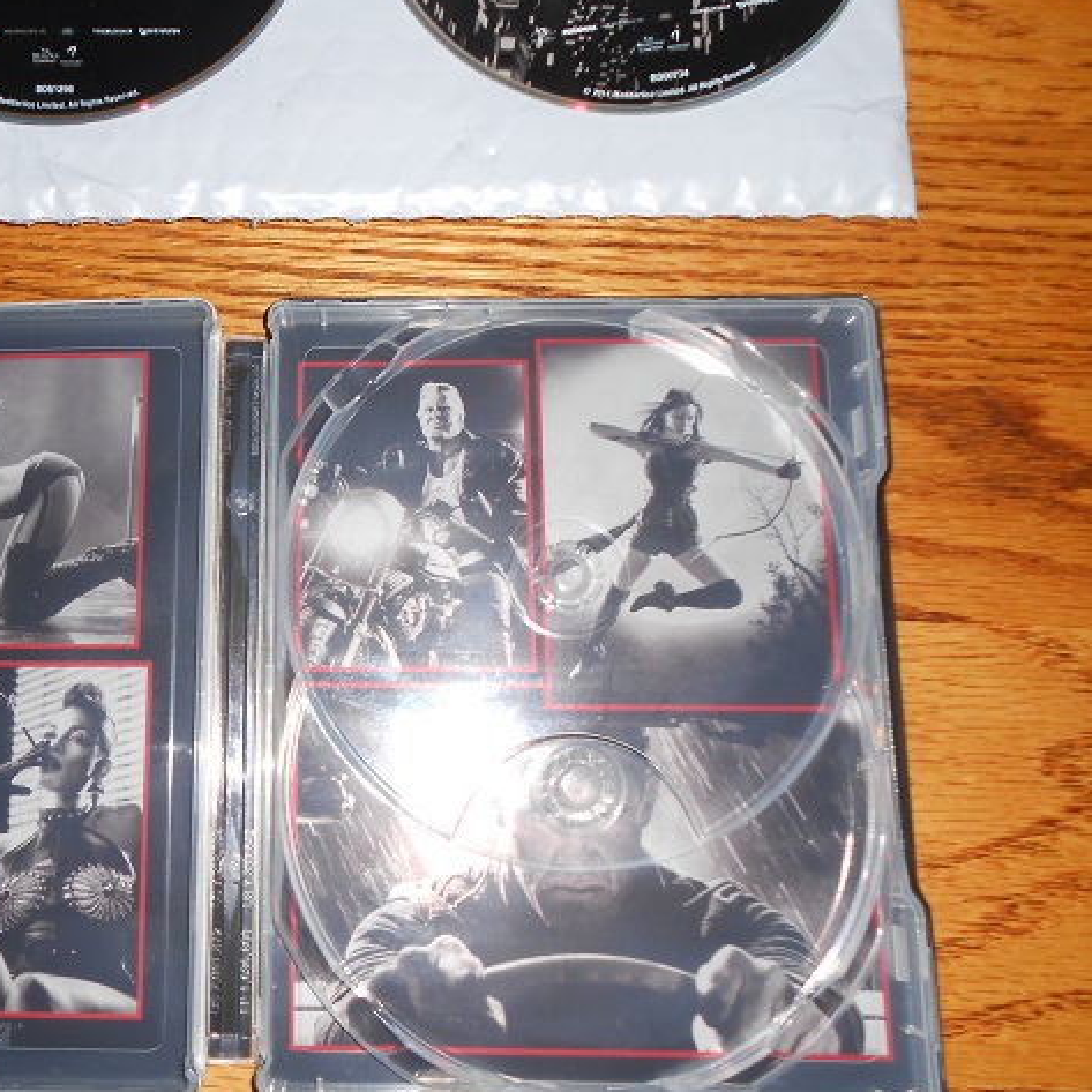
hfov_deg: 47.0
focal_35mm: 34
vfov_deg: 48.4
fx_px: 1213
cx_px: 298
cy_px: 558
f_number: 3.5
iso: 80
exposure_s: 1/25
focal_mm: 4.6
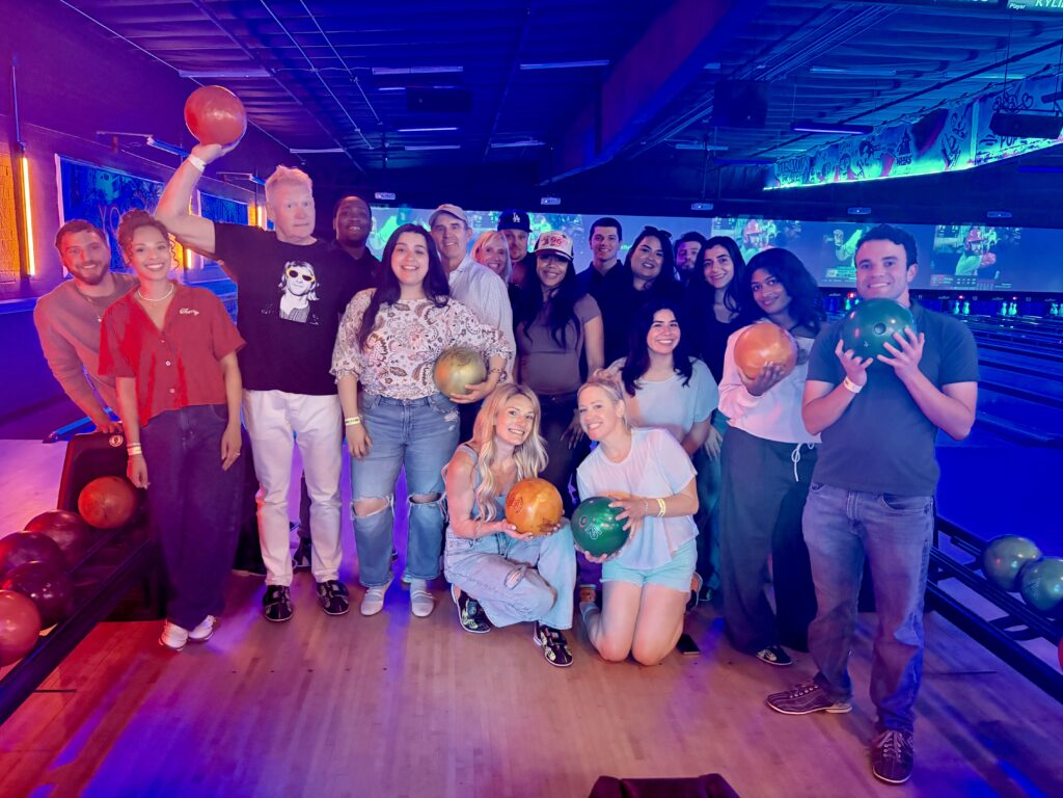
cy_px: 399
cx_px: 532
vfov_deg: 53.1
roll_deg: -0.9
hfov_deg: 67.3
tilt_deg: -9.8
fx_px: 798
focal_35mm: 26
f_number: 1.6
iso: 1000
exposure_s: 1/20
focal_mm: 5.96
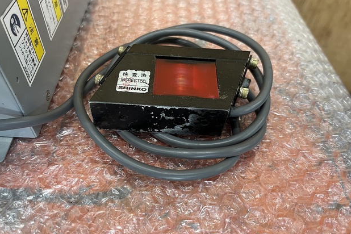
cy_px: 110
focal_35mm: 28
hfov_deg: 65.5
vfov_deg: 46.4
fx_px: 273
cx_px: 170
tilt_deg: -50.7
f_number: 1.6
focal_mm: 5.1
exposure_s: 1/63
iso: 125
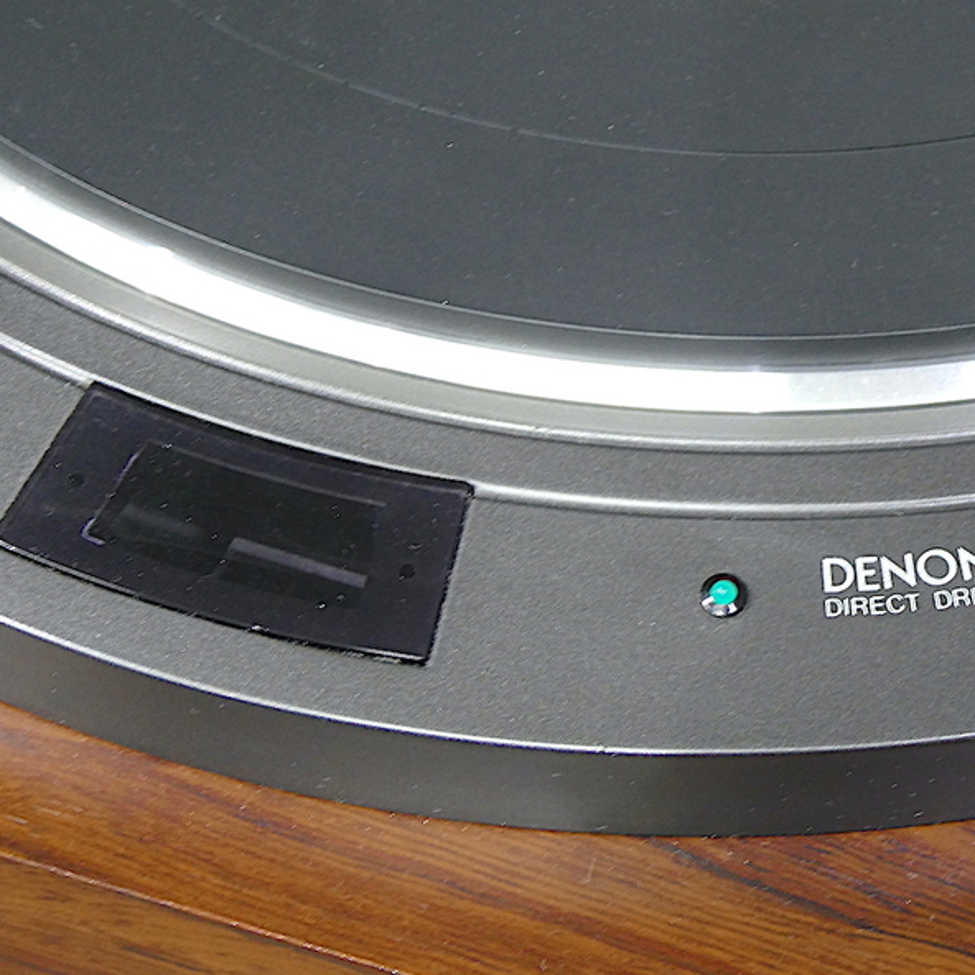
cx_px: 725
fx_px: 4111
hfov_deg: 13.5
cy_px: 506
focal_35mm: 129
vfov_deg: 13.5
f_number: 4.9
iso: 200
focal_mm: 16.1
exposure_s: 1/2.5
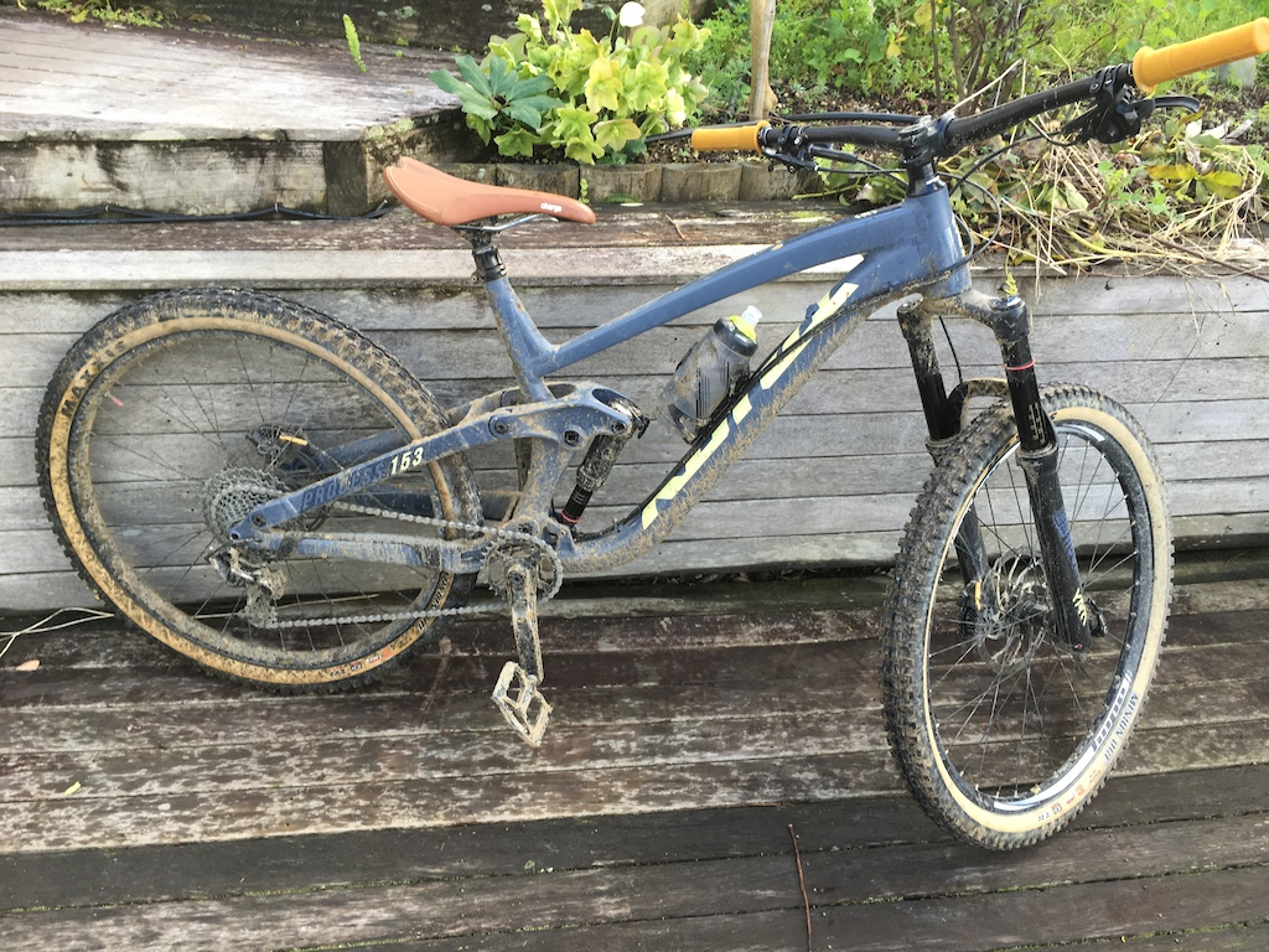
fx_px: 1063
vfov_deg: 48.2
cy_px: 476
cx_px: 634
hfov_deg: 61.7
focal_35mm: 29
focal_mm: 4.15
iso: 32
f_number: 2.2
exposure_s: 1/100
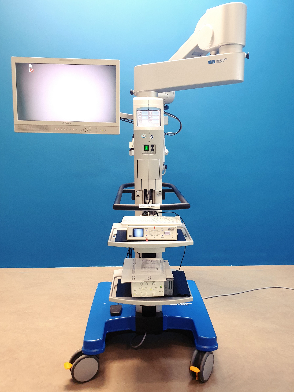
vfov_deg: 63.4
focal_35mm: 28
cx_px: 151
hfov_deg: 49.7
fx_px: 317
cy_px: 189
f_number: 2.4
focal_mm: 4.3
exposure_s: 1/50
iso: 250
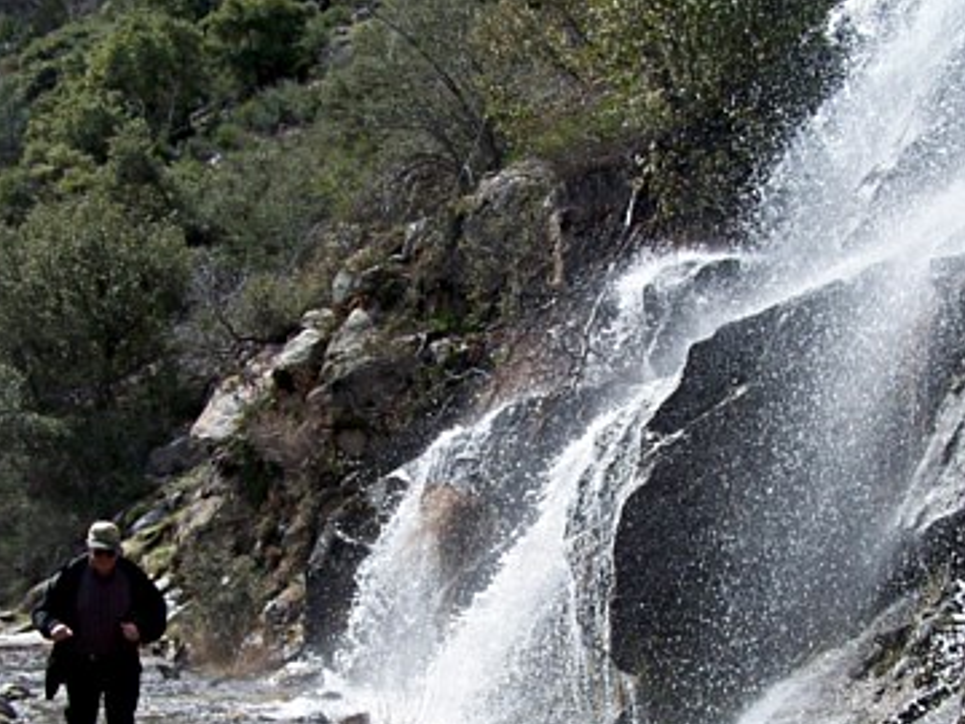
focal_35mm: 58
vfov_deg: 24.9
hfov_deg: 33.2
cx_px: 509
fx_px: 1617
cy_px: 542
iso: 80
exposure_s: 1/1000
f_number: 4
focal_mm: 6.3
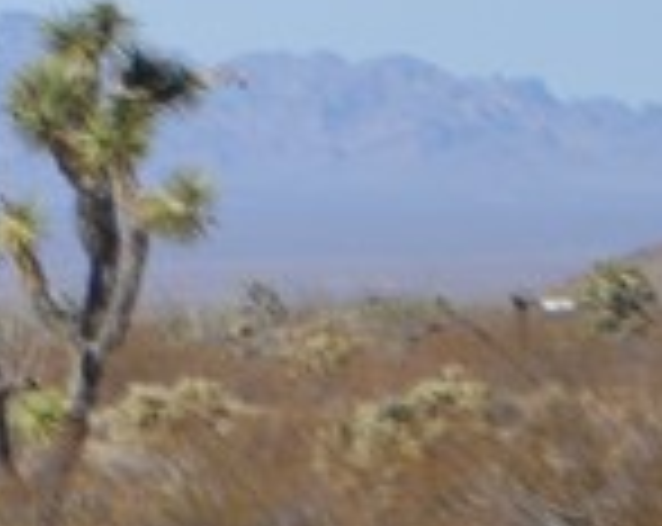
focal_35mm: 541
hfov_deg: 3.5
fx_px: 10579
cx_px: -1482
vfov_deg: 2.9
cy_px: -40
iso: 400
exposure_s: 1/2000
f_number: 7.1
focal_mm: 52
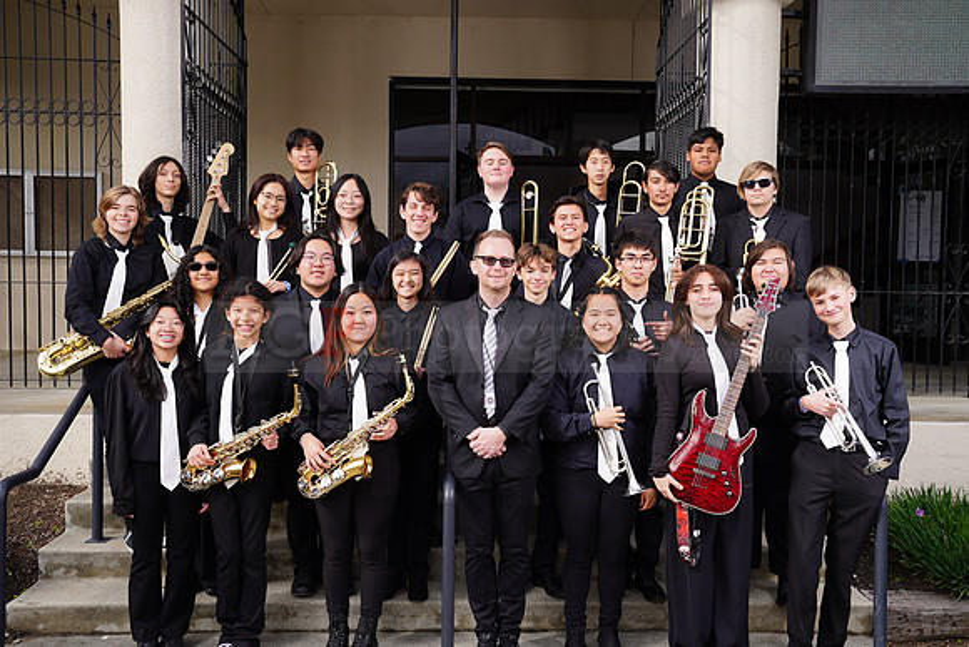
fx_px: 942
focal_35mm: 35
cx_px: 484
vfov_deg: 37.9
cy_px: 324
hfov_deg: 54.4
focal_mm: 35
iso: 100
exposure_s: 1/200
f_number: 6.3
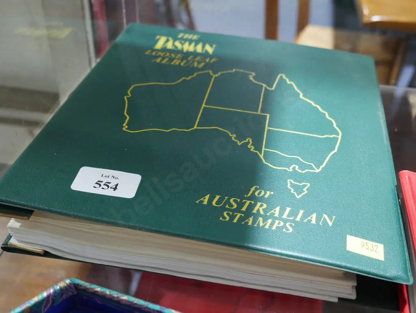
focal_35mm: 40
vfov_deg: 36.0
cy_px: 156
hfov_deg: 46.8
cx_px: 208
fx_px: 481
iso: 1250
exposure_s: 1/60
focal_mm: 20
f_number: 4.5
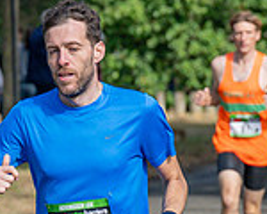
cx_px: 36
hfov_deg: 3.1
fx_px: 4923
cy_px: 239
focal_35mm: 623
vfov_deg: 2.5
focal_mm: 98
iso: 400
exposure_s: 1/3200
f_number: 4
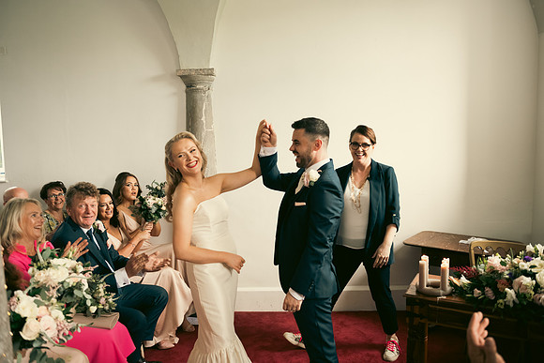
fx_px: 438
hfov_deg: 63.6
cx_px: 272
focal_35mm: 29
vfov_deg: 45.0
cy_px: 182
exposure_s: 1/160
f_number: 3.5
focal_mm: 29
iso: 800
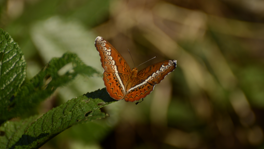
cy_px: 70
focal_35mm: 471
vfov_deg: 2.6
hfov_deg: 4.6
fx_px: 3297
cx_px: 132
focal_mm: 300
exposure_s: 1/800
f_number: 5.6
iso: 320
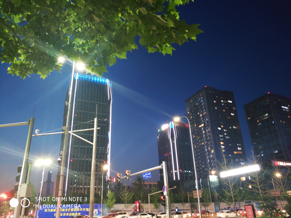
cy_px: 109
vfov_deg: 51.3
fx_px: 227
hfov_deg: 65.4
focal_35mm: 27
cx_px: 146
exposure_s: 1/12
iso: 2359
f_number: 1.8
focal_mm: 3.82
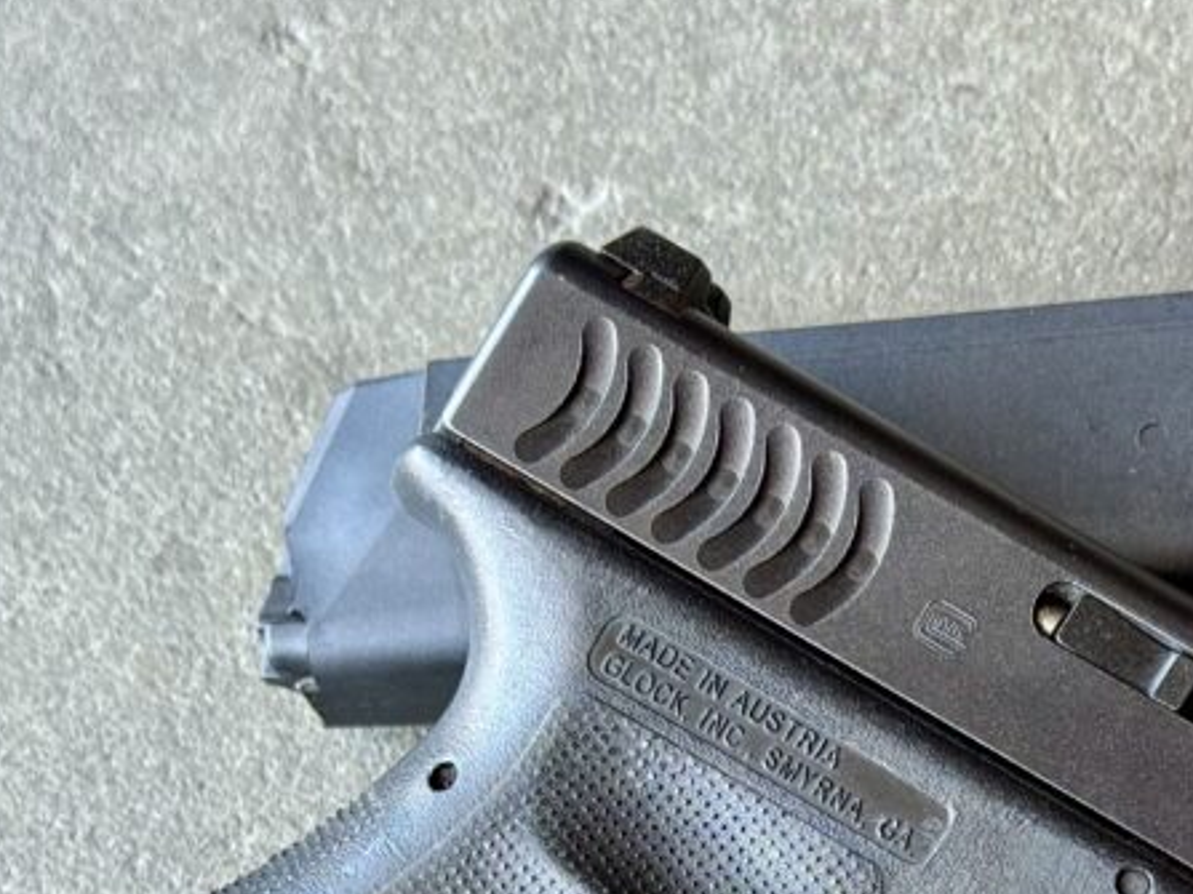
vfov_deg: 13.2
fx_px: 3790
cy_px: 1006
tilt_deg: -66.5
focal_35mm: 110
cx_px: 987
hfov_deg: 17.7
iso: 50
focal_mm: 6.76
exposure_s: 1/60
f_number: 1.78
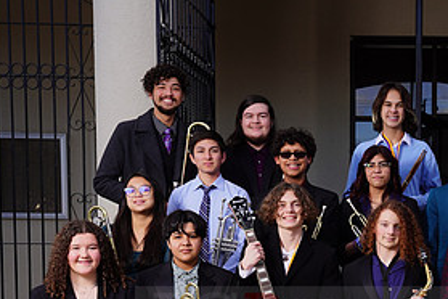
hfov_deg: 25.5
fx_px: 958
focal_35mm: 77
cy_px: 308
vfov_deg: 17.3
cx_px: 405
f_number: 6.3
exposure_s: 1/200
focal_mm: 37
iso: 100
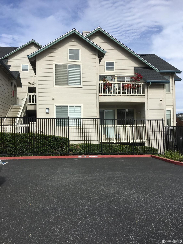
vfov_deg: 61.7
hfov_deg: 48.2
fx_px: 204
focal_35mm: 29
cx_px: 92
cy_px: 122
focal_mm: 4.15
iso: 25
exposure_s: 1/1603
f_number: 2.2
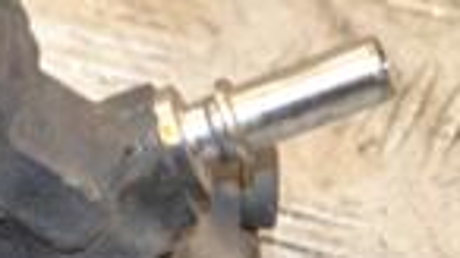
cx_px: -331
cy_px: 201
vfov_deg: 3.4
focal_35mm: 354
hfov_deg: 6.0
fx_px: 4318
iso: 800
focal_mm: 55
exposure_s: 1/60
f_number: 5.6
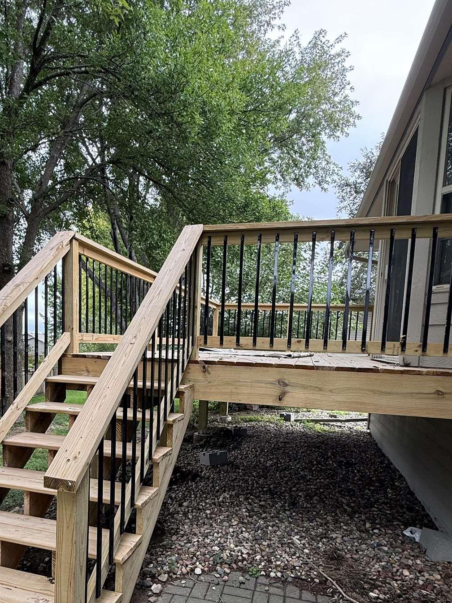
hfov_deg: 56.3
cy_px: 387
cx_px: 177
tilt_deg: -5.9
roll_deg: -2.0
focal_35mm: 24
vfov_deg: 70.1
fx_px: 418
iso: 64
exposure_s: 1/217
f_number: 2.2
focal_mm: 2.22
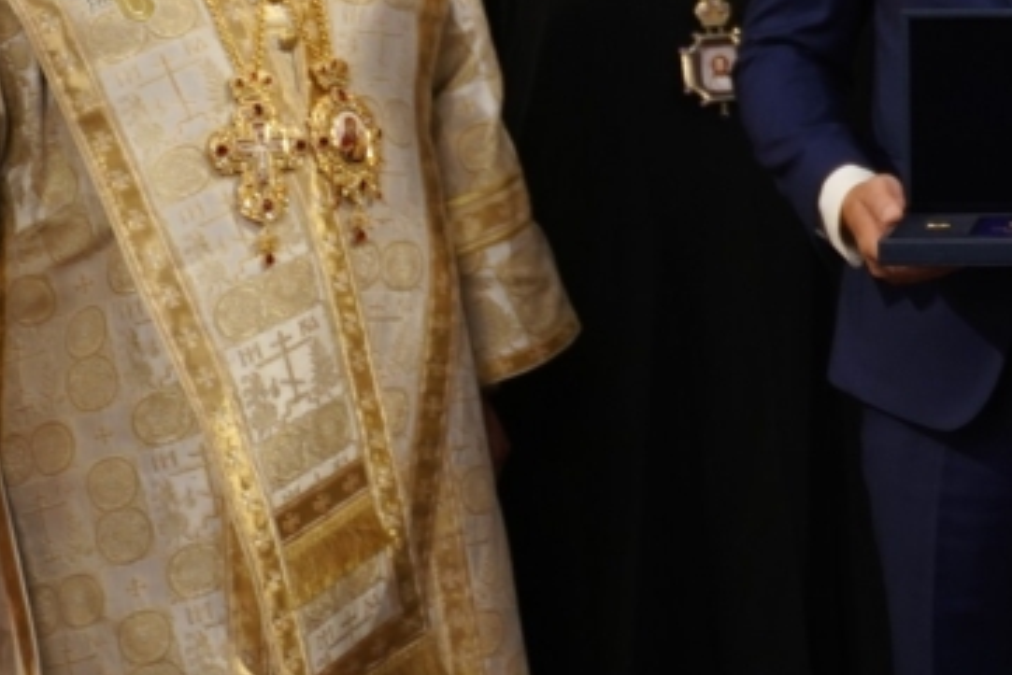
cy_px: -151
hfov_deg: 18.4
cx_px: 1320
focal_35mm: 103
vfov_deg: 12.9
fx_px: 2896
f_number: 2.8
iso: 1000
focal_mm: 31
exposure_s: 1/160
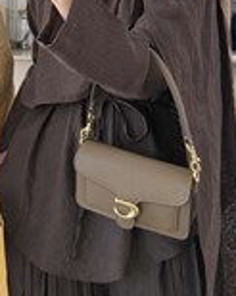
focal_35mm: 63
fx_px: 551
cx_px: 38
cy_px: 34
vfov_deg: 28.9
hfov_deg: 23.7
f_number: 1.78
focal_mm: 6.76
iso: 160
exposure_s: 1/121
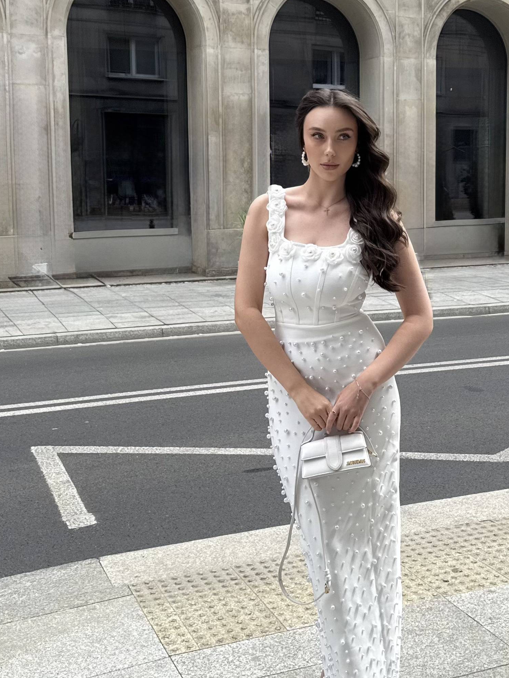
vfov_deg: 53.8
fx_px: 666
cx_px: 331
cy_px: 375
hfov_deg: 41.4
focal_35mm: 34
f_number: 1.78
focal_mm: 6.76
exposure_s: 1/1901
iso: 80
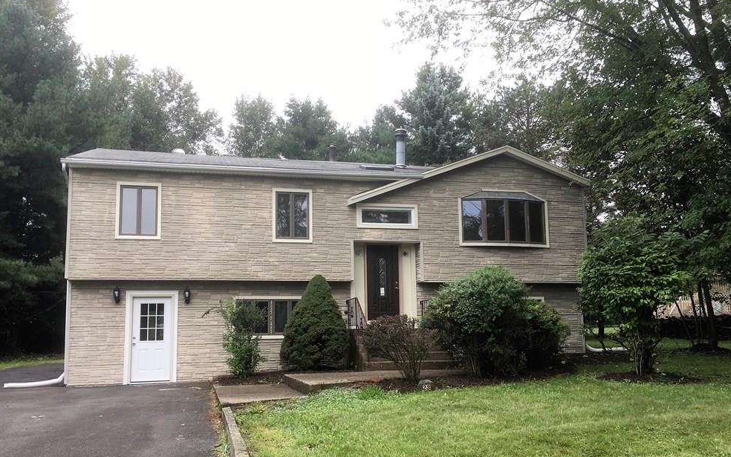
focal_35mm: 32
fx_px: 638
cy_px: 252
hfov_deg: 59.7
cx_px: 360
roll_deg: +0.8
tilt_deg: +8.2
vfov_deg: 39.4
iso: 25
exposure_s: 1/120
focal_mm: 4.15
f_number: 2.2
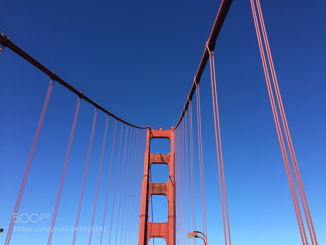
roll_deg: -2.5
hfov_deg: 61.7
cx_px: 163
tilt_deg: +30.4
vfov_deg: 48.2
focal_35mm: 29
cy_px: 122
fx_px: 273
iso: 32
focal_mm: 4.15
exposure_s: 1/1799
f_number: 2.2
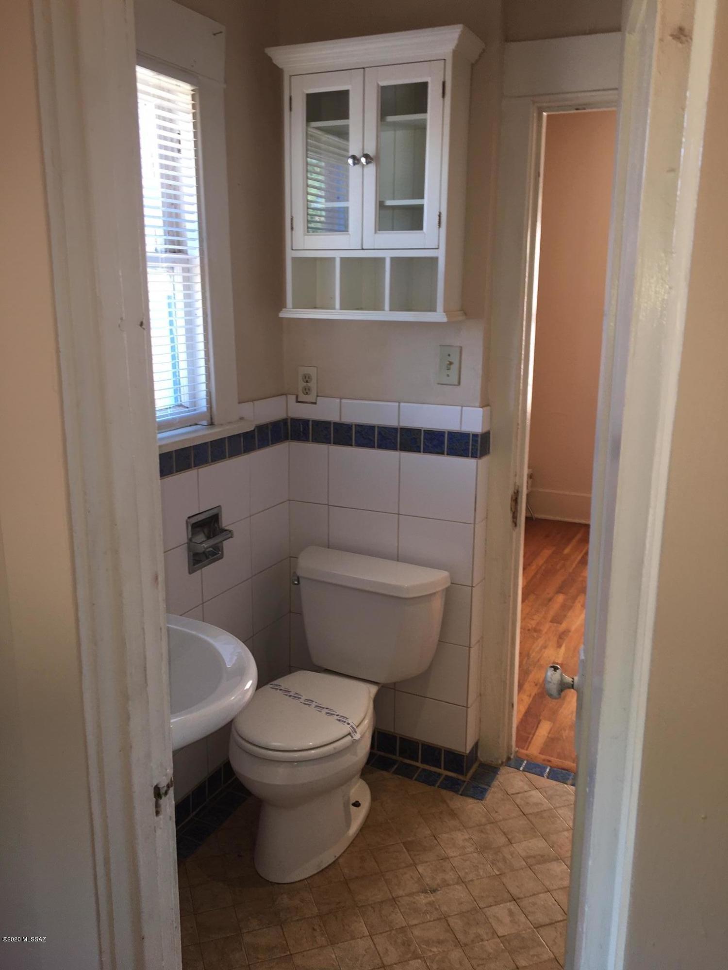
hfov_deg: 48.2
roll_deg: -0.2
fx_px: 813
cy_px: 485
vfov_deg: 61.7
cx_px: 364
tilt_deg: -14.1
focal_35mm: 29
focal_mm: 4.15
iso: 25
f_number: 2.2
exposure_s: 1/38
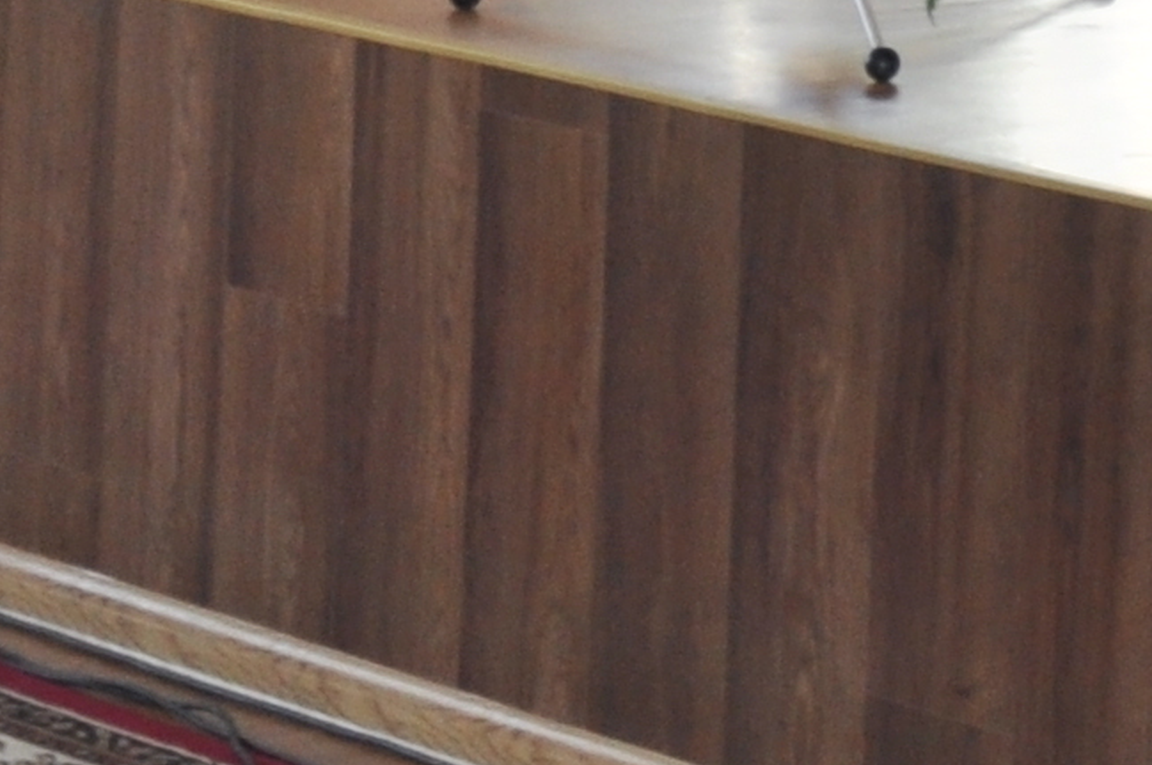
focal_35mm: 218
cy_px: -1297
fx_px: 6967
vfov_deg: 5.9
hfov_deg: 8.6
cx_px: 2744
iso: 320
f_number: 3.8
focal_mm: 22
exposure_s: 1/200
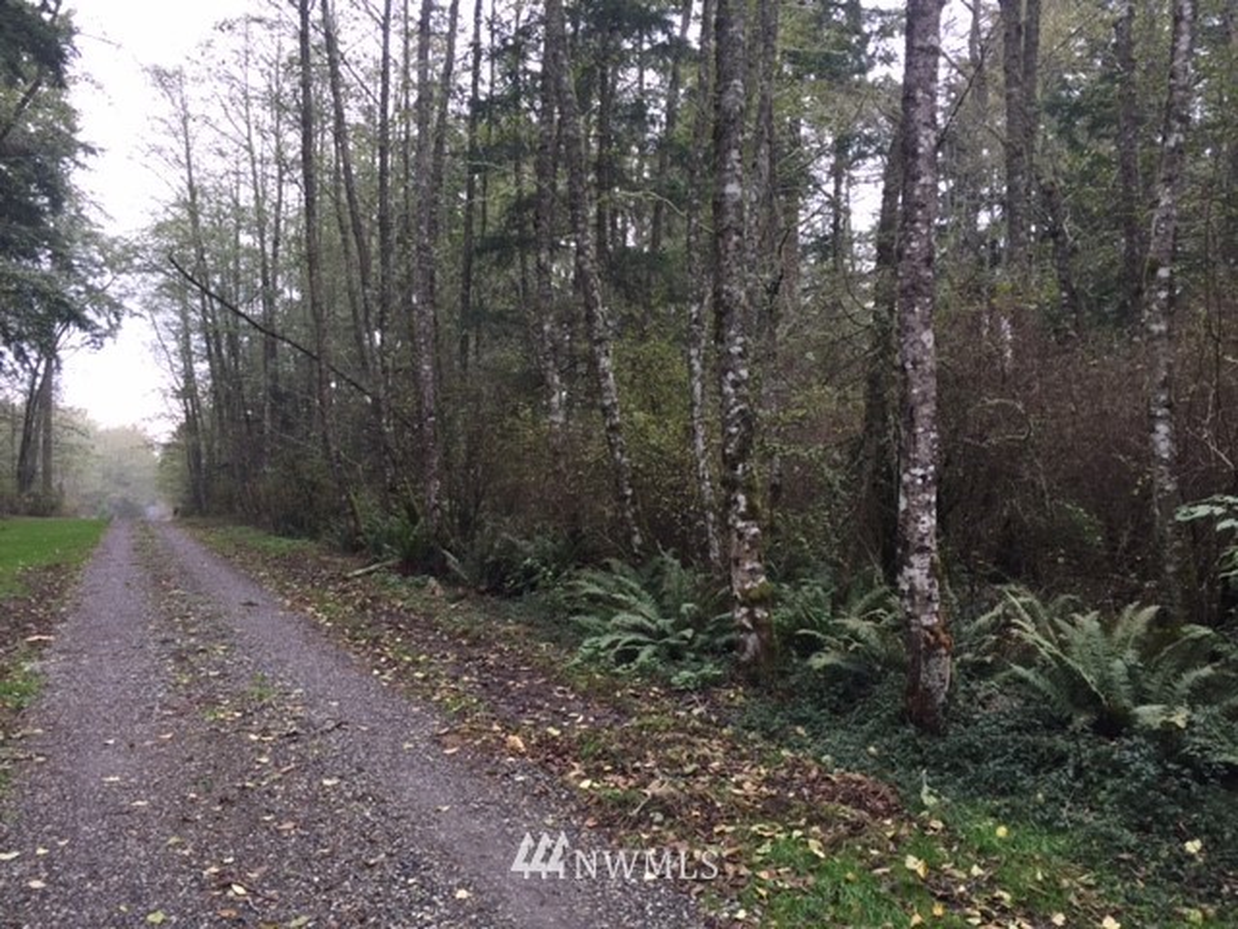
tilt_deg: +2.3
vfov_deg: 48.2
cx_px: 619
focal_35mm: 29
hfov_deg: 61.7
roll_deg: -2.4
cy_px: 464
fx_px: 1037
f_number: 2.2
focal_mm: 4.15
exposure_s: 1/60
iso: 40
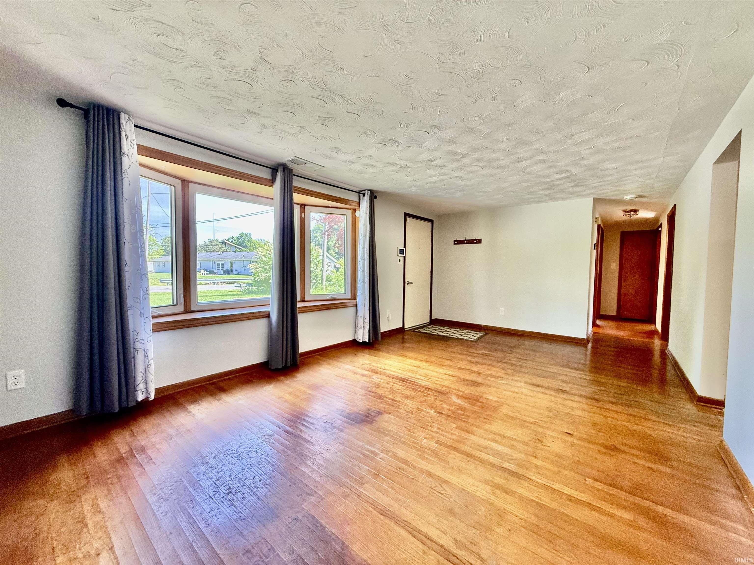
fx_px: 305
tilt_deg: -1.4
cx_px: 377
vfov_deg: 85.7
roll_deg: -1.1
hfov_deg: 102.1
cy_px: 282
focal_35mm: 14
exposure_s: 1/99
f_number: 2.2
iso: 200
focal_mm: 2.22
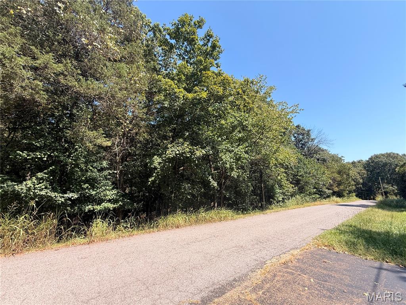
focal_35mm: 14
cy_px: 152
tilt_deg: +10.8
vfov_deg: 85.7
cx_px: 203
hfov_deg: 102.1
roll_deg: +1.1
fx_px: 164
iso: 64
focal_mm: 2.22
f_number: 2.2
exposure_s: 1/540
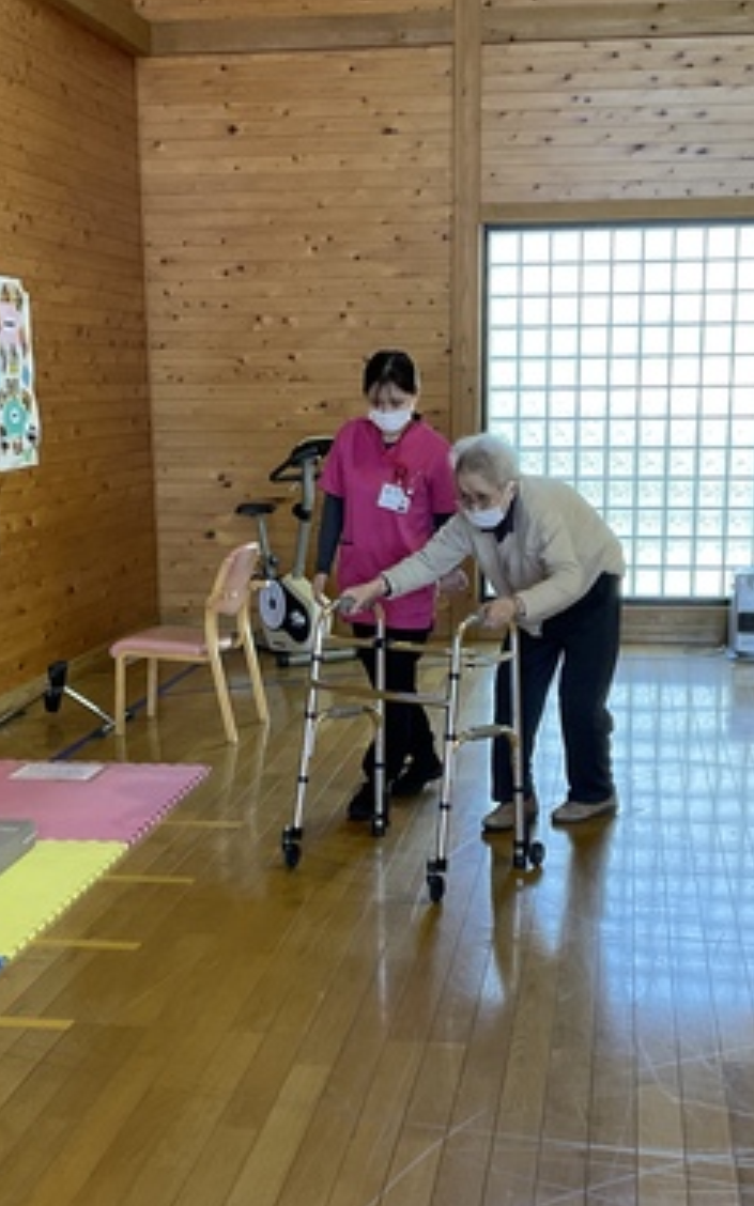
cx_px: 388
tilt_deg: -12.6
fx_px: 1611
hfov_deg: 26.3
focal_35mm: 49
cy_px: 715
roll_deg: +2.3
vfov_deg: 40.9
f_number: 1.8
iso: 100
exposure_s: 1/60
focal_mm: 3
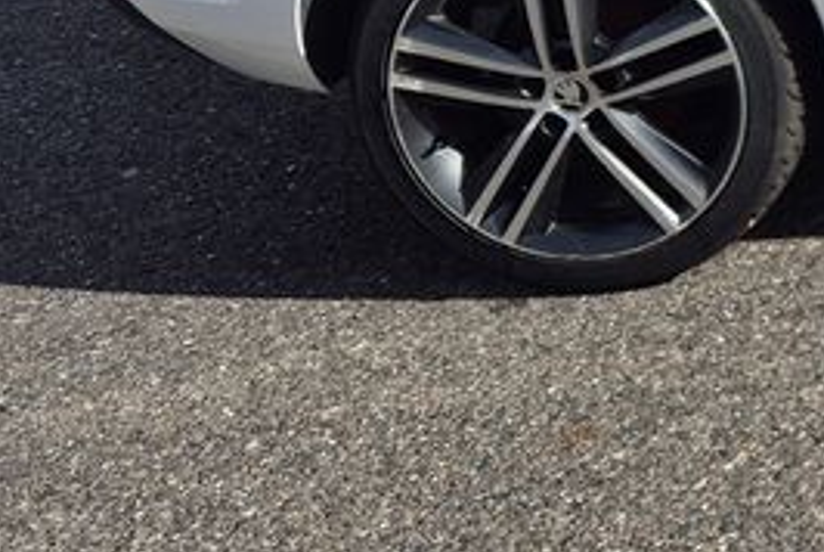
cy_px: -236
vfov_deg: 14.1
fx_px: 2108
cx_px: 1431
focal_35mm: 92
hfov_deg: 18.1
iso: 25
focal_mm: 5.4
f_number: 1.8
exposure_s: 1/2056
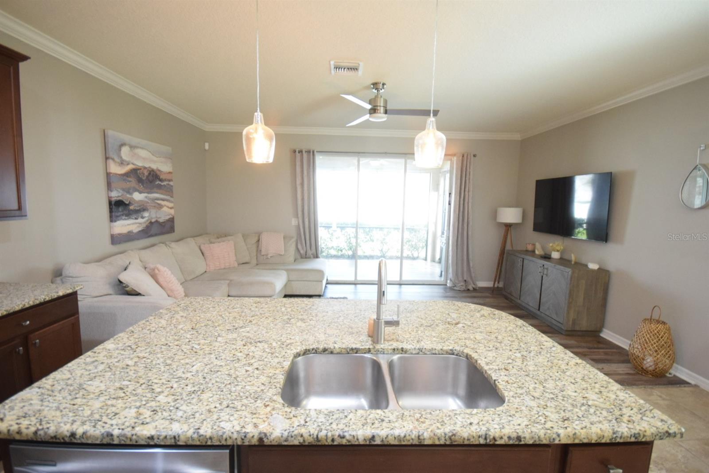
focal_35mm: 15
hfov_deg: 100.4
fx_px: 295
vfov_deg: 77.3
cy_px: 236
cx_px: 354
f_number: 4
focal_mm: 10
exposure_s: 1/60
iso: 2500
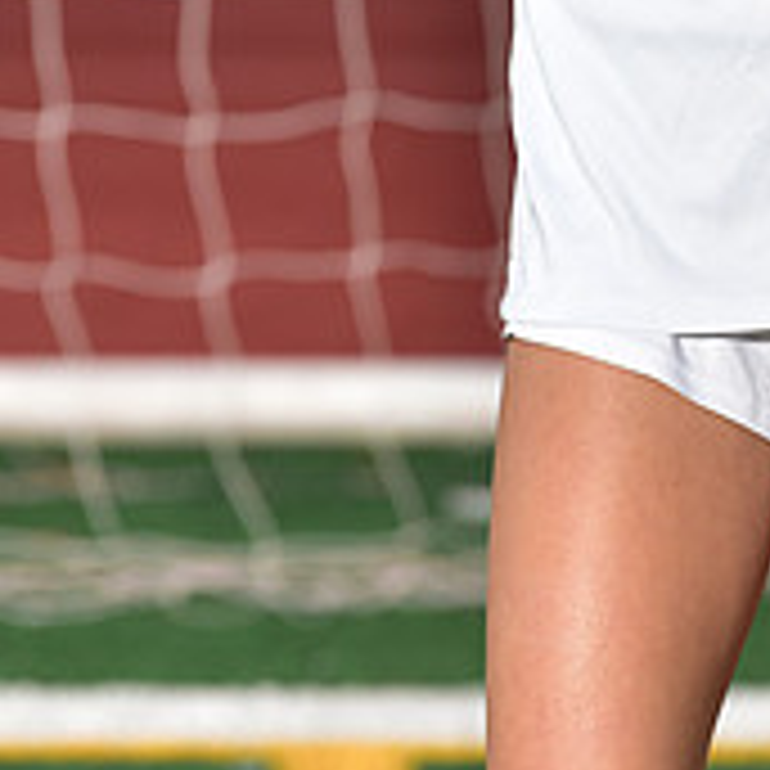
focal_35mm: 575
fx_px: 14471
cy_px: -482
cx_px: 831
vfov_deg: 3.0
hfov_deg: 3.0
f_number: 5
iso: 250
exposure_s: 1/160
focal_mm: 200
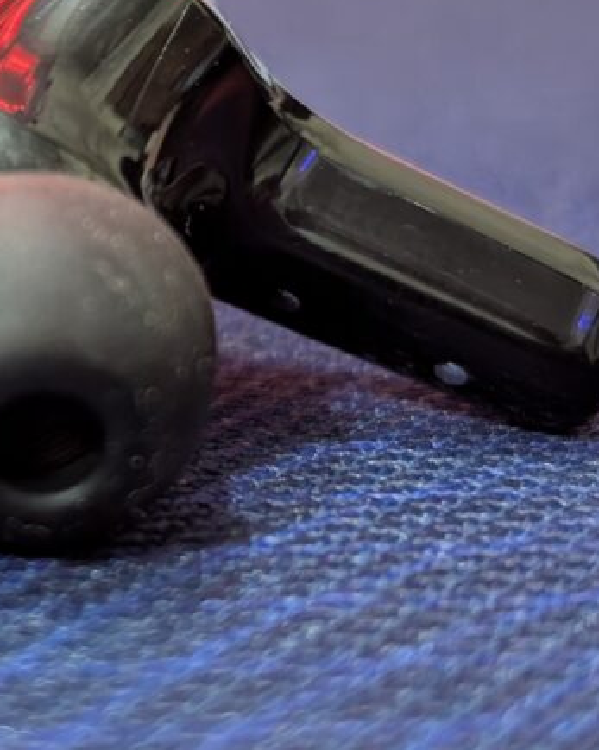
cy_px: 174
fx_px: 2505
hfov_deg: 13.4
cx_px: -28
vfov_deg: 16.9
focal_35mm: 113
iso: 494
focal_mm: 6.9
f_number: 1.68
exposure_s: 1/30.7
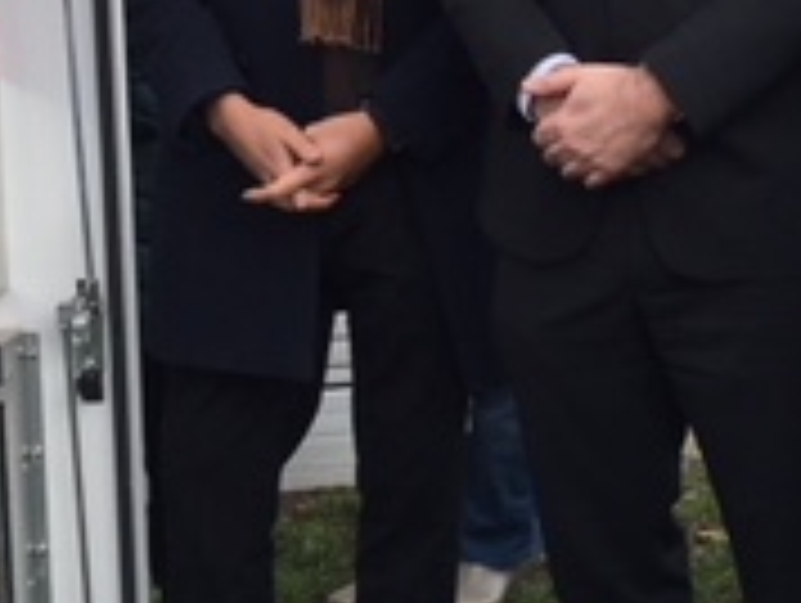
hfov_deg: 17.9
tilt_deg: -7.1
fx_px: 2410
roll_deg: +0.0
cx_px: 972
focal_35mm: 104
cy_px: 18
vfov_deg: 14.1
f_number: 2.2
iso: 25
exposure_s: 1/769
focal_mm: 4.15
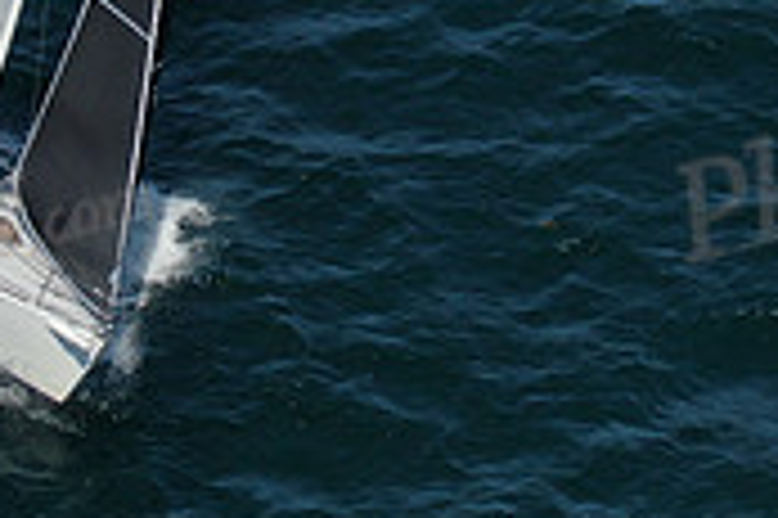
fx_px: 3541
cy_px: -61
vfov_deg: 8.3
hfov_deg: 12.5
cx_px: 418
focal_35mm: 164
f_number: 3.8
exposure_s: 1/1250
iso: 100
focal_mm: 8.42
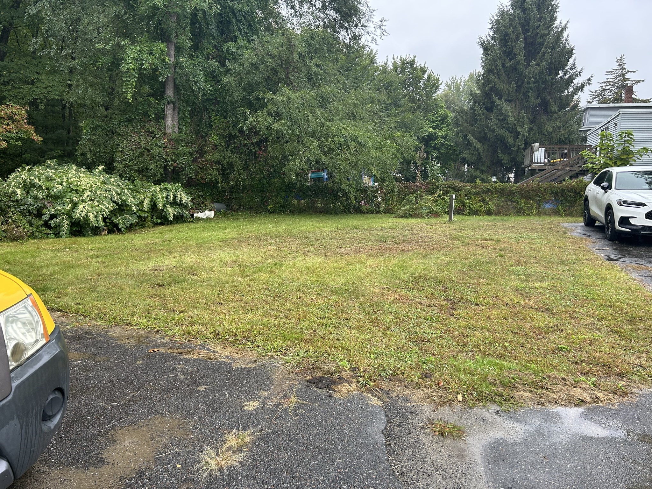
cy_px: 244
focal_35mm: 26
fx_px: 490
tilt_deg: -7.2
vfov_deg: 53.1
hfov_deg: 67.3
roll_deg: -0.7
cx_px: 326
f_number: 1.5
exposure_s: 1/171
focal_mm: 5.7
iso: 50
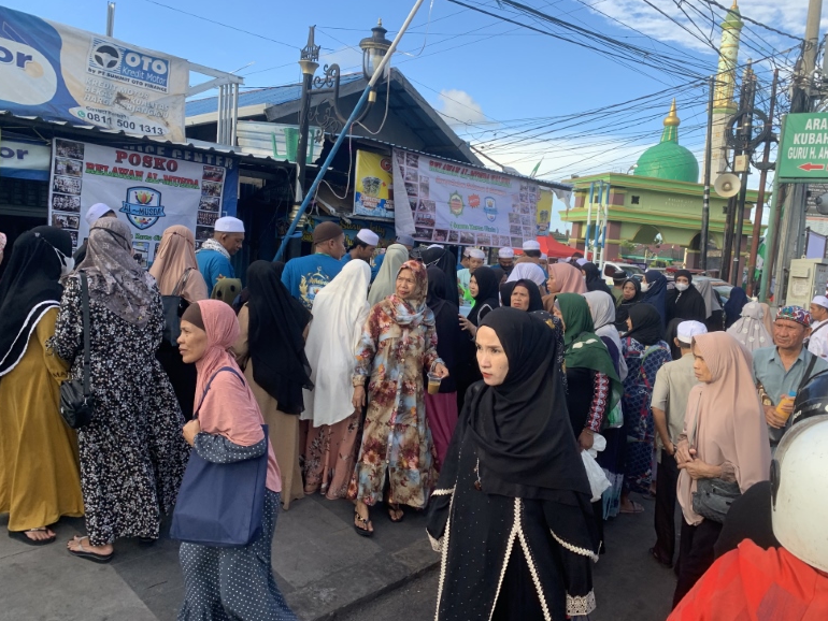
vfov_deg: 51.4
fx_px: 646
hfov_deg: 65.3
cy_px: 302
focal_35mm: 27
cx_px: 424
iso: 25
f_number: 1.8
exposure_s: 1/405
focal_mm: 4.25
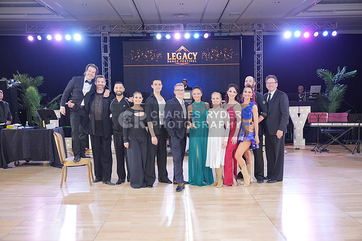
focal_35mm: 33
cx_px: 181
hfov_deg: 57.2
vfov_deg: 40.0
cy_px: 120
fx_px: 332
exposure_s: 1/200
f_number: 4
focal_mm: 33
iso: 1250
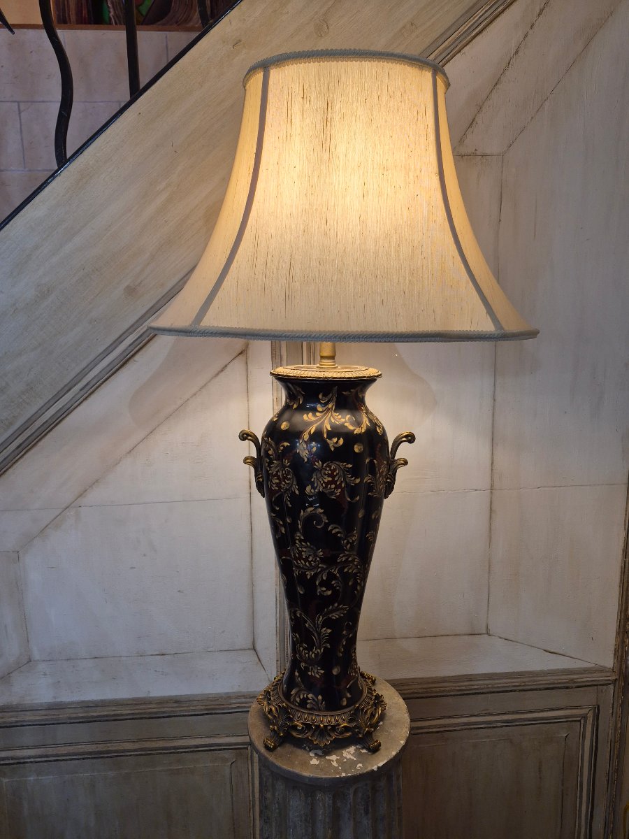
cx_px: 314
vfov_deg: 73.9
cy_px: 420
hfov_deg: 58.9
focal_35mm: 23
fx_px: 557
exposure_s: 1/100
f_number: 1.8
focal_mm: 5.4
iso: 100
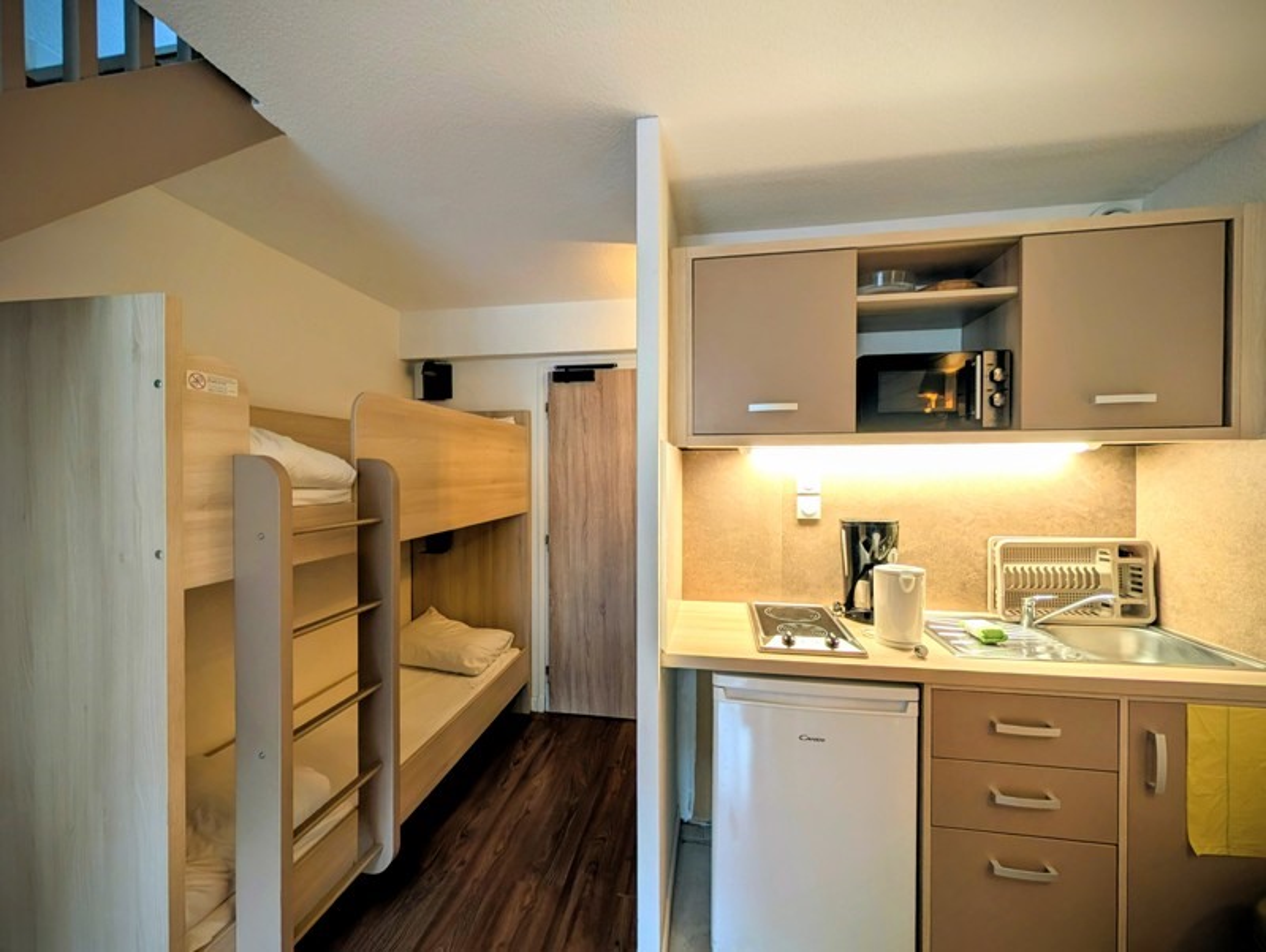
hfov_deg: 110.5
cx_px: 633
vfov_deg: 94.6
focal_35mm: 12
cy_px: 476
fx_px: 439
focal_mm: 2.02
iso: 119
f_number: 1.7
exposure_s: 1/100
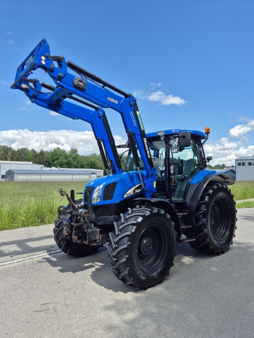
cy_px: 169
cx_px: 127
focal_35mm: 23
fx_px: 225
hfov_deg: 58.9
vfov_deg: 73.9
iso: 25
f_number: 1.8
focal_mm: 5.4
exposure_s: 1/966
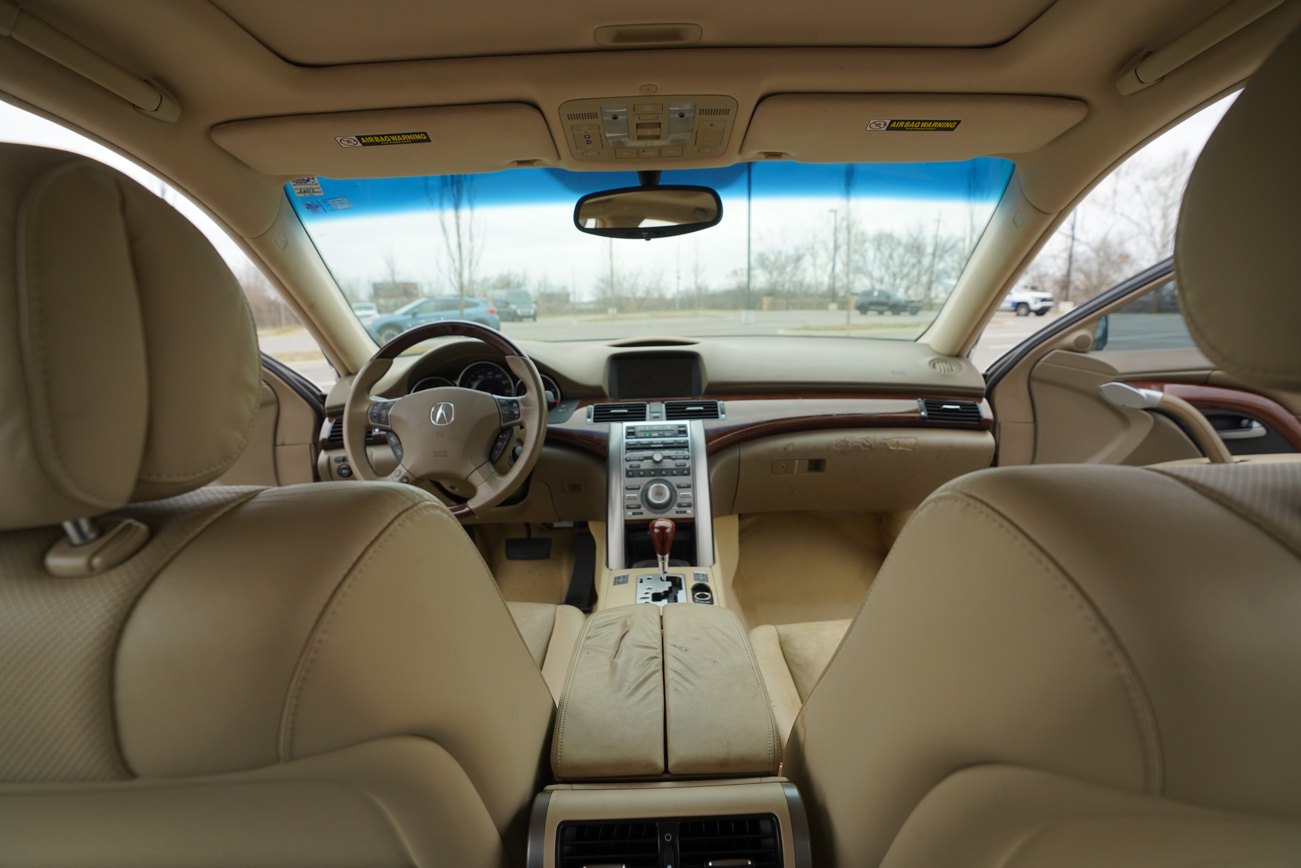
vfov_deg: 73.7
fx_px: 578
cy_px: 434
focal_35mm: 16
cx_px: 650
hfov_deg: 96.7
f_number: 4
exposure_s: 1/800
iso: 640
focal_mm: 16
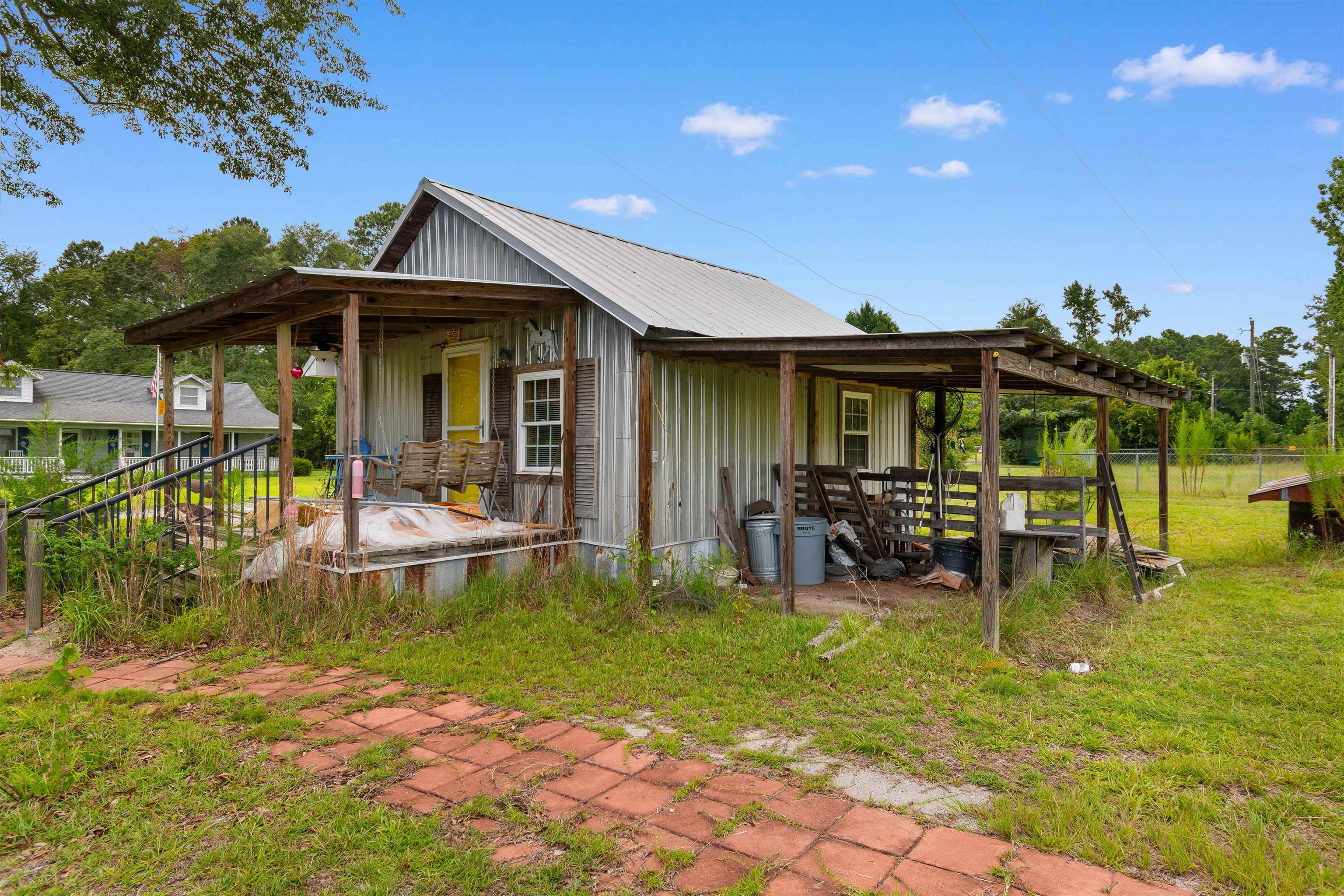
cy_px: 448
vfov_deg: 64.6
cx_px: 672
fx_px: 709
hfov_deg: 86.9
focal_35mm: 19
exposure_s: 1/200
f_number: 7.1
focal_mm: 13
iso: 100
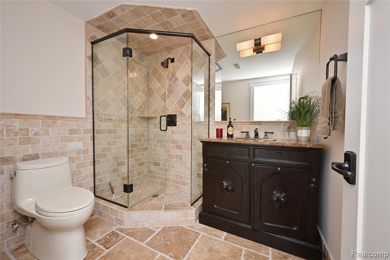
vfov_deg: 81.2
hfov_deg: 104.3
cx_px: 195
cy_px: 130
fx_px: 152
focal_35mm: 14
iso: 800
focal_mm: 14
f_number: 14
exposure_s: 1/60
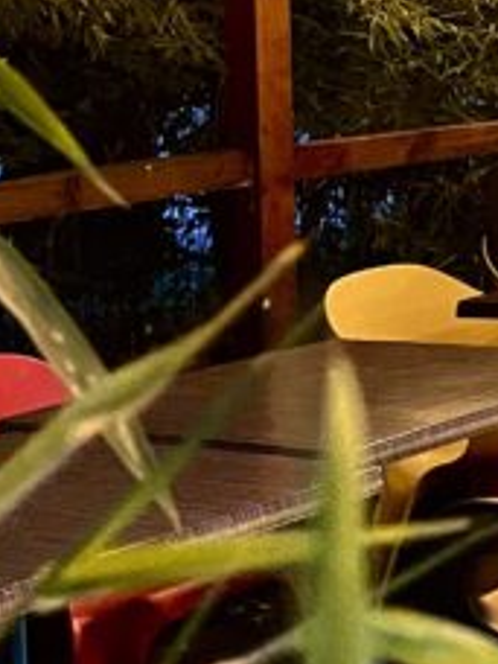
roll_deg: +2.0
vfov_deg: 16.5
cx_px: 1040
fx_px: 2244
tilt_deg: -1.2
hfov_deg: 11.3
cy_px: 15
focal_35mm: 117
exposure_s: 1/33
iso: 640
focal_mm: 4.2
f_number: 1.6
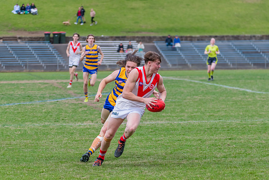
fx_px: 1523
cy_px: 99
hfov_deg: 10.1
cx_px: 152
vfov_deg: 6.7
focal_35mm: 204
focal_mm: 150
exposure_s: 1/1600
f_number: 5
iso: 800
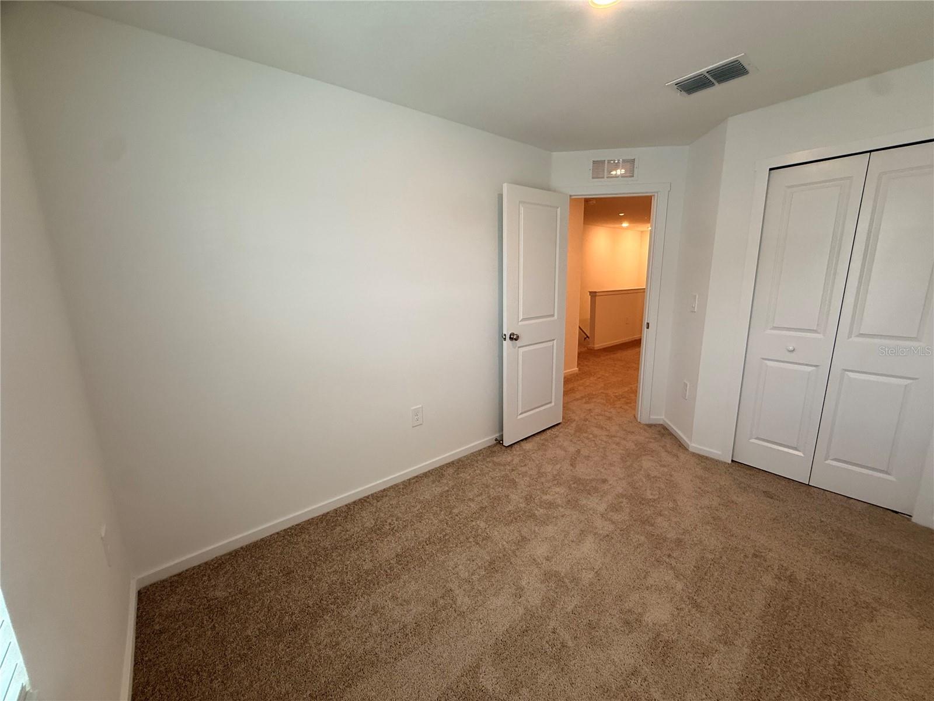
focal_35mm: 14
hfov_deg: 102.1
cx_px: 467
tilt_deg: -10.6
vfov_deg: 85.7
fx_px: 378
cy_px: 350
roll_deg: +1.2
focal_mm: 2.22
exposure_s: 1/120
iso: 160
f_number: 2.2
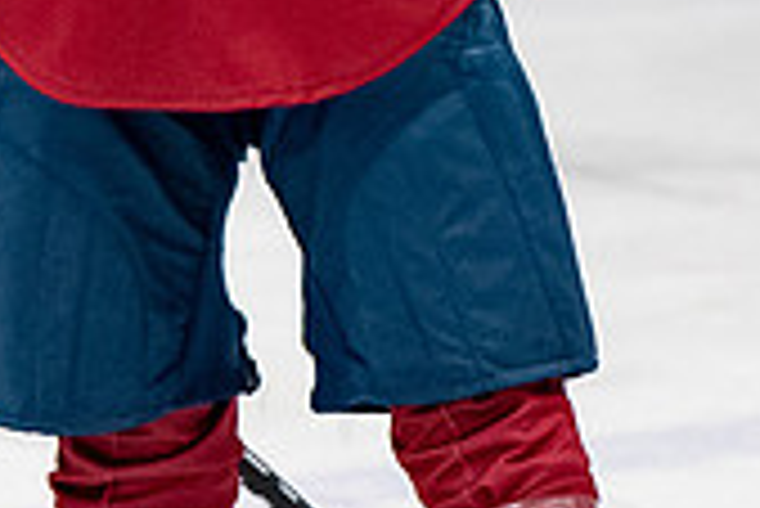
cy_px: -406
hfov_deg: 1.8
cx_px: 169
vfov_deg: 1.2
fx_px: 23728
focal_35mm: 1123
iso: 2000
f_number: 3.2
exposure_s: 1/800
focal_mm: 150
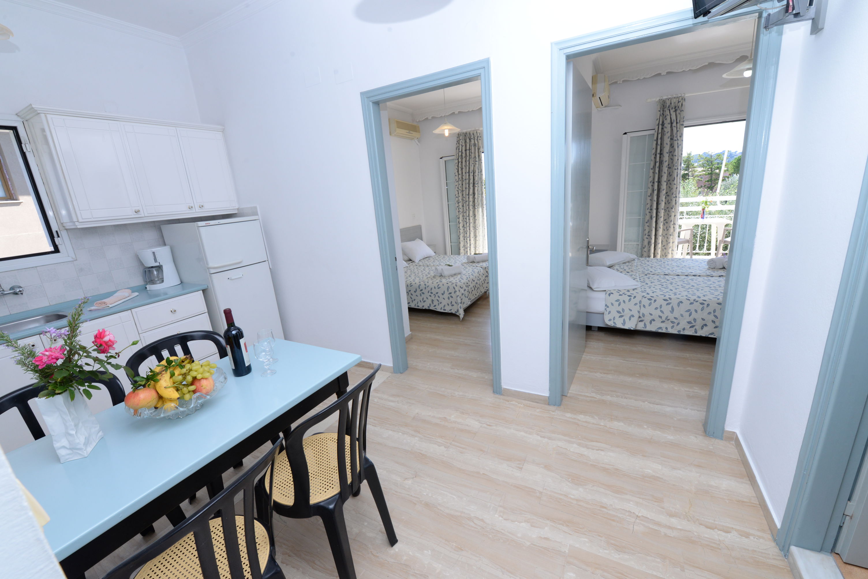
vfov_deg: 81.3
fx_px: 338
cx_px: 434
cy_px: 290
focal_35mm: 14
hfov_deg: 104.2
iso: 800
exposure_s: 1/200
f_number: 11
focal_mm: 14
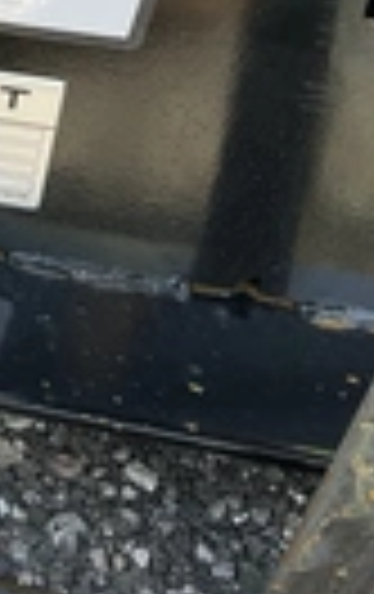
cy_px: 112
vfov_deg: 22.0
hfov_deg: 12.0
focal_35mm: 93
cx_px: -451
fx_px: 1510
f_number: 1.8
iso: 20
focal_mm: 3
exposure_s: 1/235
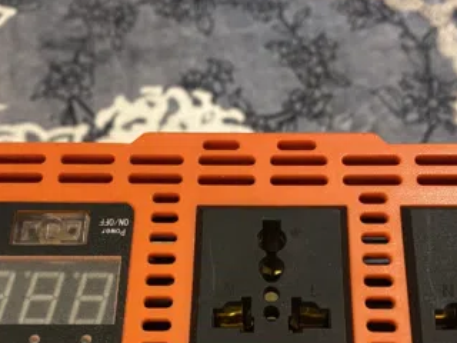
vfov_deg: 27.8
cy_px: 244
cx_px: 270
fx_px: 687
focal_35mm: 52
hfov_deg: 36.7
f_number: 1.8
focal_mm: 4.25
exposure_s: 1/25
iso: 500
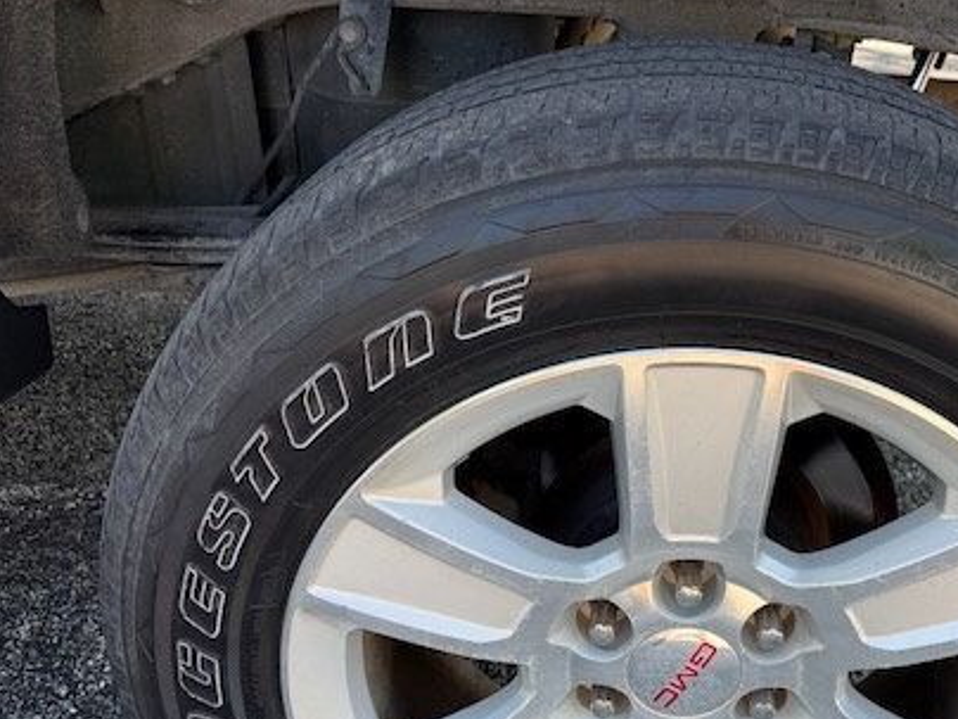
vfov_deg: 36.8
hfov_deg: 47.7
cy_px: 546
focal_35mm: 38
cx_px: 678
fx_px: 1052
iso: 100
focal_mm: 6.76
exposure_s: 1/421
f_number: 1.78
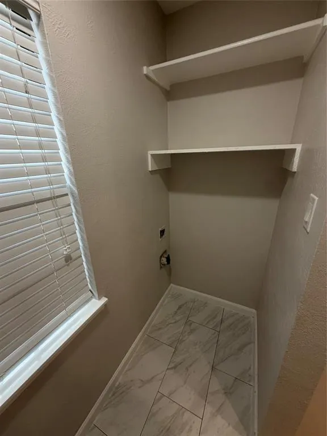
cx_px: 164
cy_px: 218
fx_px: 176
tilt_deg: -20.4
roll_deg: +1.4
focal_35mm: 14
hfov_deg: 85.7
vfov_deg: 102.1
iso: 160
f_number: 2.2
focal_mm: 2.22
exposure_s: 1/60
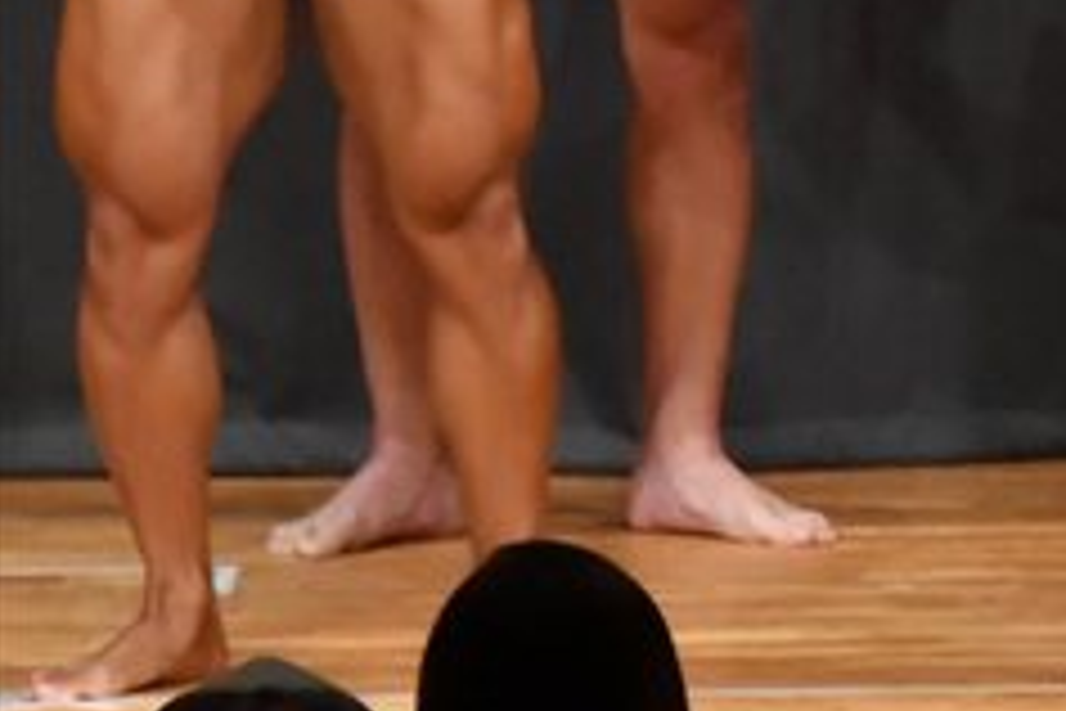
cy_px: -266
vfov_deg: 1.6
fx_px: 26145
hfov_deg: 2.3
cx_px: 1738
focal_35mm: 883
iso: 9000
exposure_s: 1/400
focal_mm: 180
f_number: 5.6
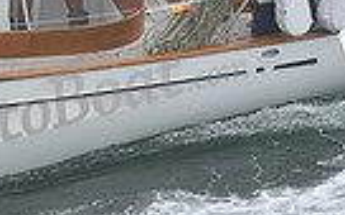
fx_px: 2868
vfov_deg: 4.3
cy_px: 9
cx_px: -238
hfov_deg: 6.7
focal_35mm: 305
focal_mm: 70
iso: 200
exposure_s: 1/1250
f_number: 4.5
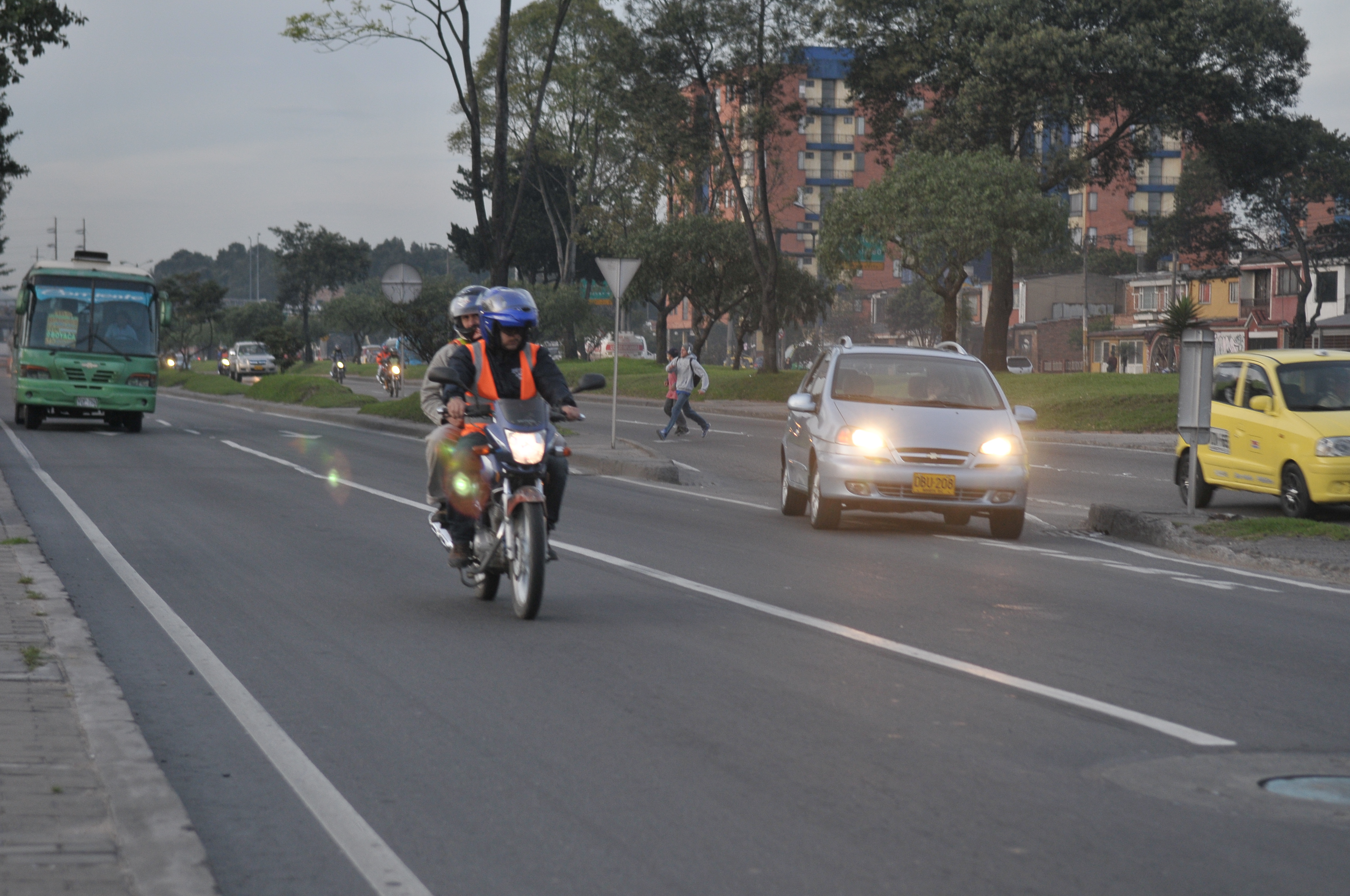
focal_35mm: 82
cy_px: 448
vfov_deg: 16.5
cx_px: 675
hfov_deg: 24.6
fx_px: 3090
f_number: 4
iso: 400
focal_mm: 55
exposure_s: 1/160
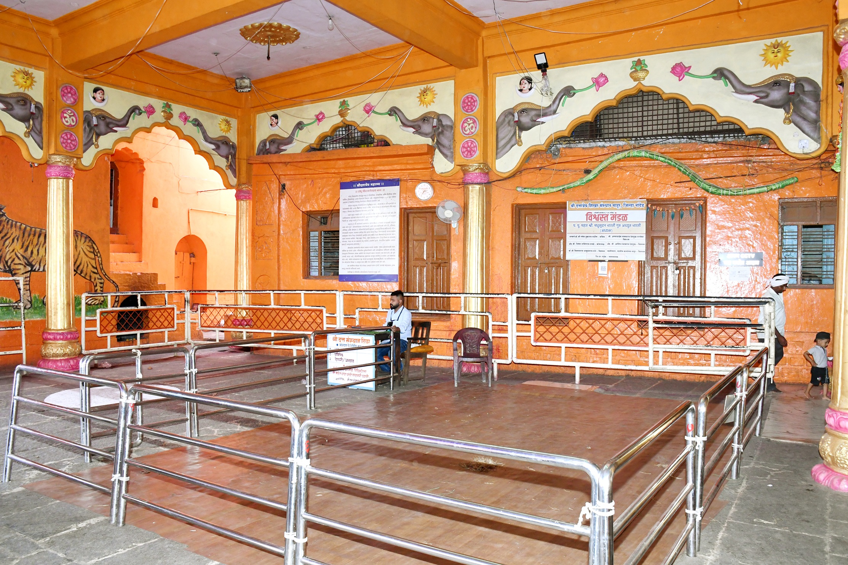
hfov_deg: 67.4
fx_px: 636
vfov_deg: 47.9
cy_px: 282
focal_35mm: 27
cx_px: 424
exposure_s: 1/125
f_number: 6.3
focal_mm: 18
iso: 1600
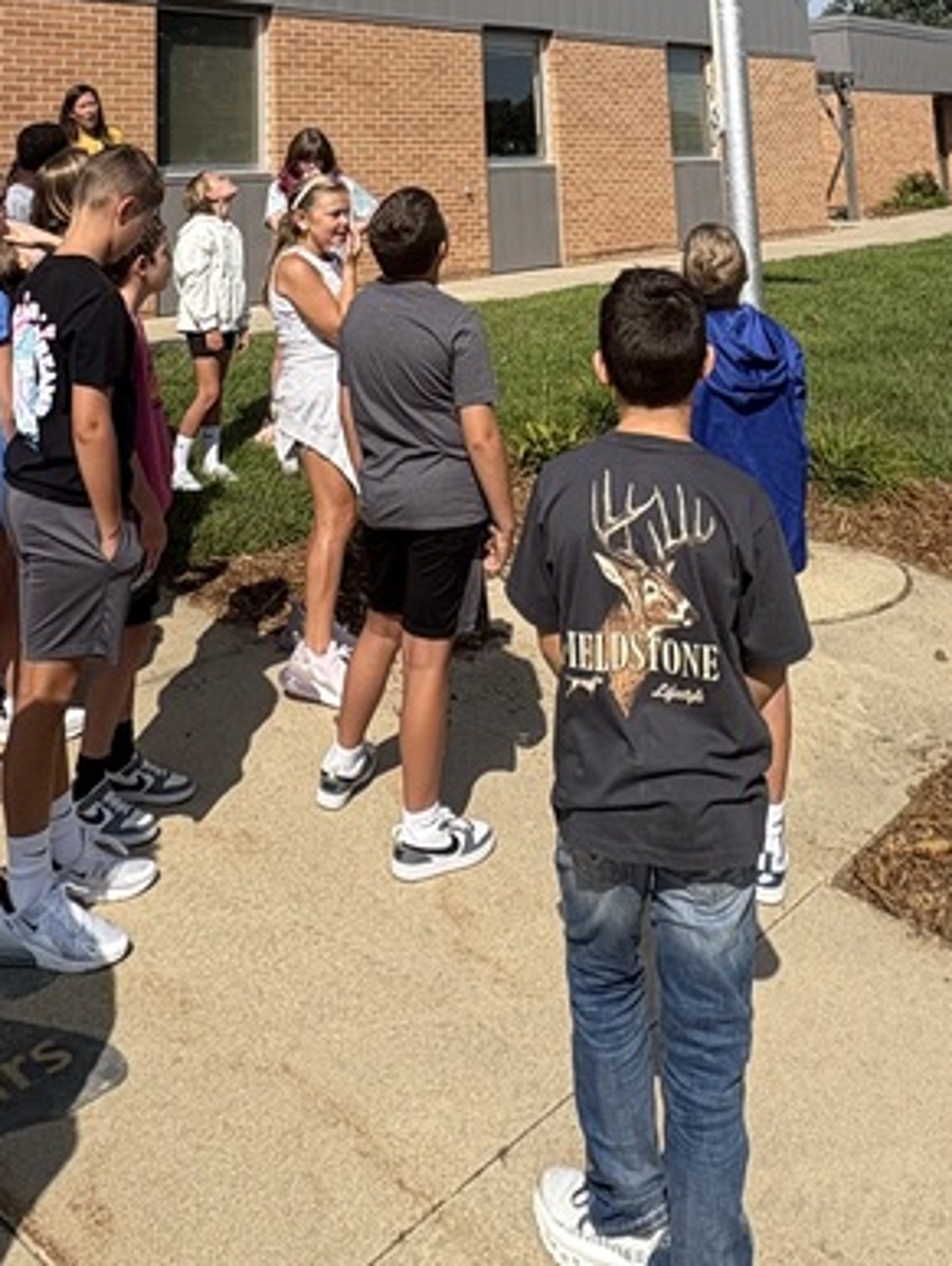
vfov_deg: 41.9
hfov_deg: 38.7
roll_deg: +2.1
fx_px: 1355
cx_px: 517
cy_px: -56
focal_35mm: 37
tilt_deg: +10.5
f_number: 2.2
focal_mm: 2.22
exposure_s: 1/2083
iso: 40
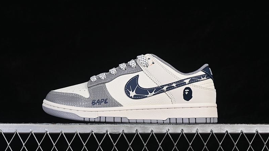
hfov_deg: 26.9
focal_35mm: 79
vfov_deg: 15.3
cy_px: 67
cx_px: 134
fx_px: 563
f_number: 8
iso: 160
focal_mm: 50
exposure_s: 1/80
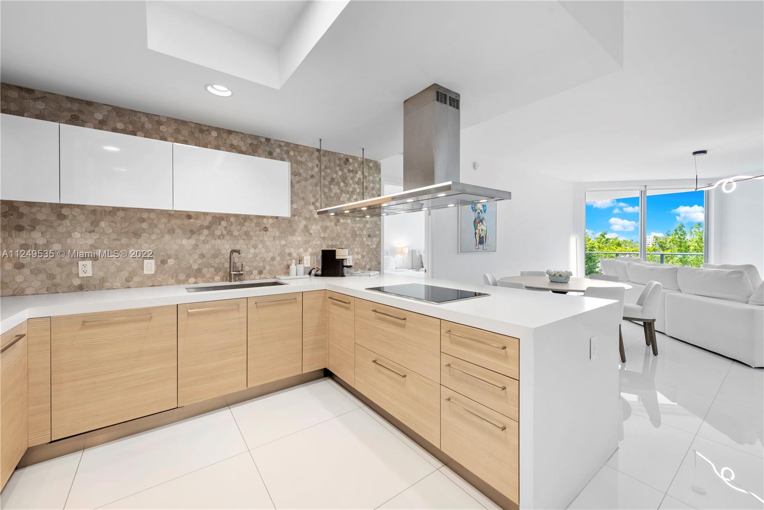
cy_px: 255
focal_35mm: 14
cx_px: 382
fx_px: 297
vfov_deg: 81.2
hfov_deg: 104.2
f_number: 8
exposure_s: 1/3
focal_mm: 14
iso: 100
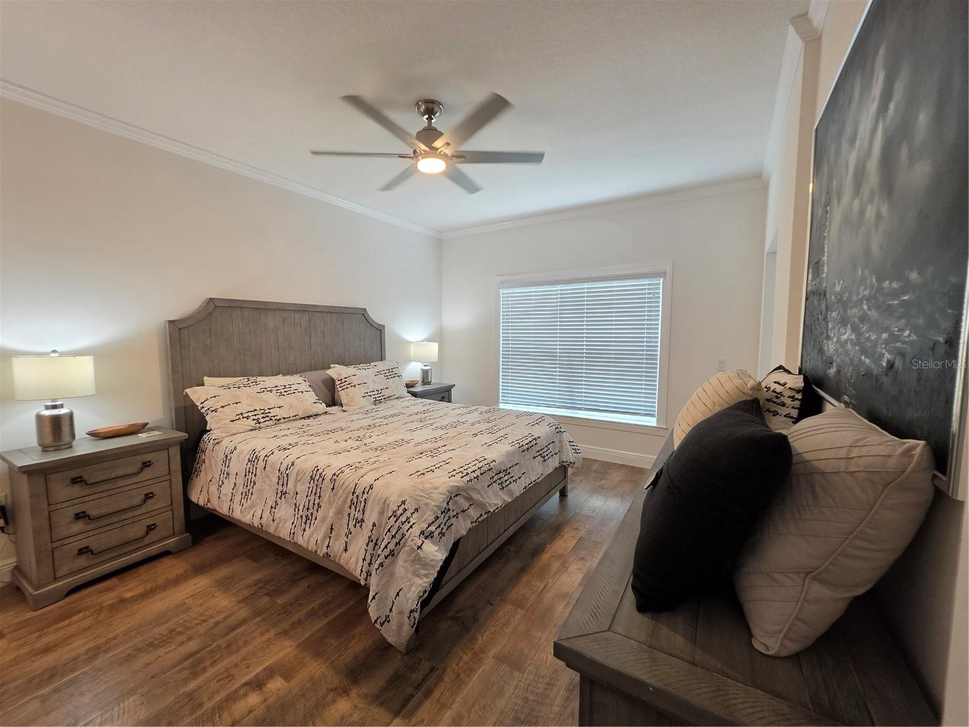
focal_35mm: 13
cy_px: 364
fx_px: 364
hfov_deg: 106.2
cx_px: 484
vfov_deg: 89.9
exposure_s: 1/120
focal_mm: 2.2
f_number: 1.9
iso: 160
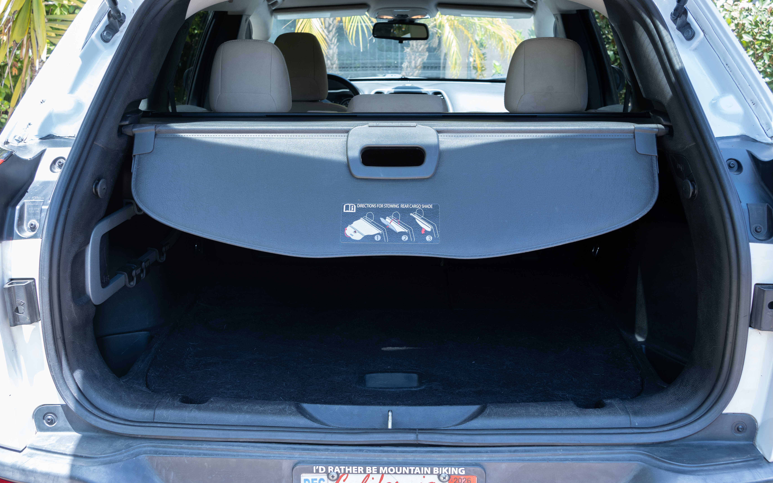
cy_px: 241
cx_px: 386
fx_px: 779
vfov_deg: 34.4
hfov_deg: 52.7
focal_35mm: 37
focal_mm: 24
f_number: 5.6
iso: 200
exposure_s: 1/60
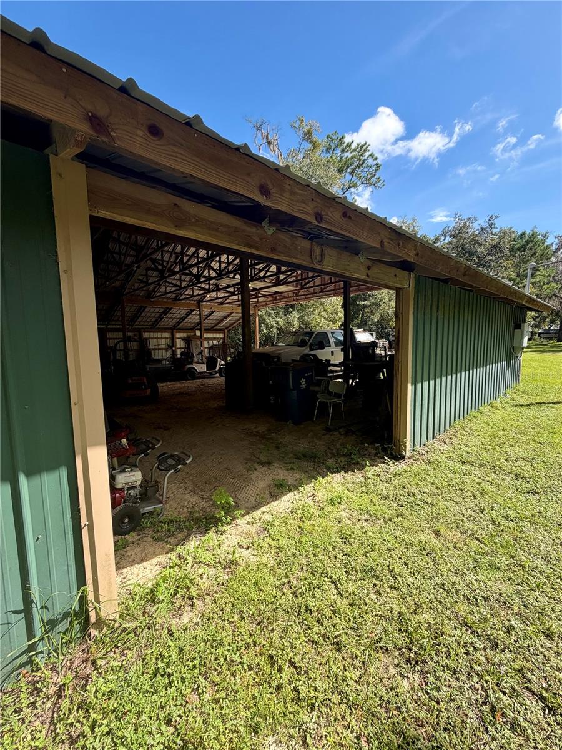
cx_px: 281
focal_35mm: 14
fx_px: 303
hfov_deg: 85.7
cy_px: 375
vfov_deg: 102.1
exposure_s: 1/664
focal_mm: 2.22
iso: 40
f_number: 2.2
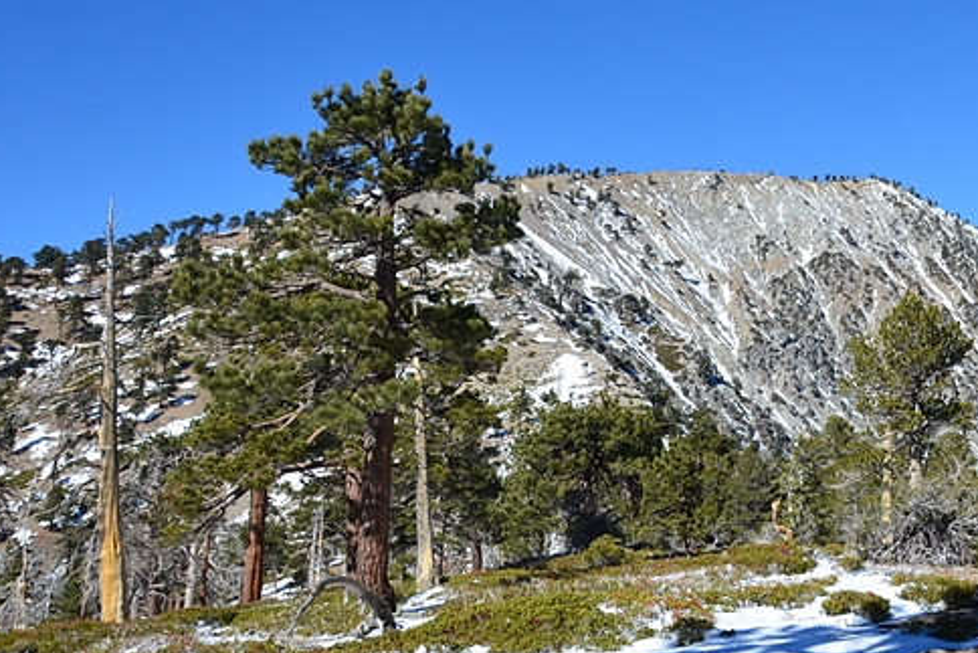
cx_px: 649
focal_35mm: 39
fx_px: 1060
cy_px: 305
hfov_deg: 48.7
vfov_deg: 34.2
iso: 160
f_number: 9
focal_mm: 18
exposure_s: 1/320
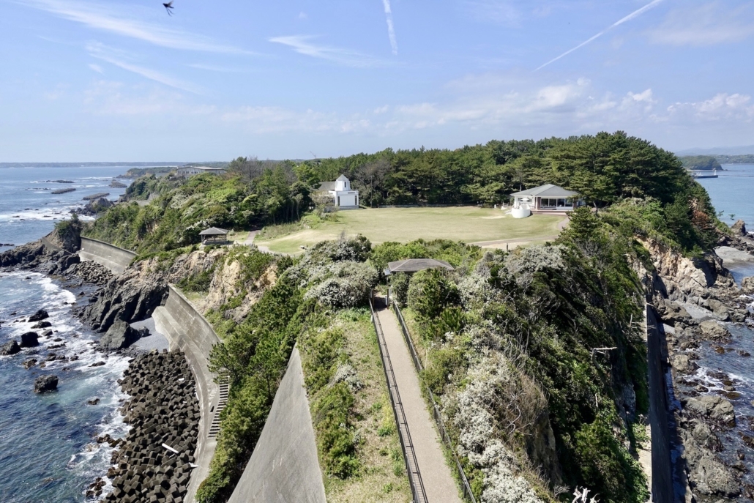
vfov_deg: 53.1
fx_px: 503
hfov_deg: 73.7
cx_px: 377
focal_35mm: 24
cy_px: 252
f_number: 5.6
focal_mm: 8.8
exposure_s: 1/400
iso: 125
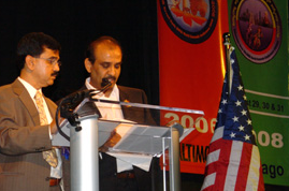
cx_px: -20
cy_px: 185
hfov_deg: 18.5
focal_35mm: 107
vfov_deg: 12.6
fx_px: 857
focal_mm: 32
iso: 400
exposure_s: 1/100
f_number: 4
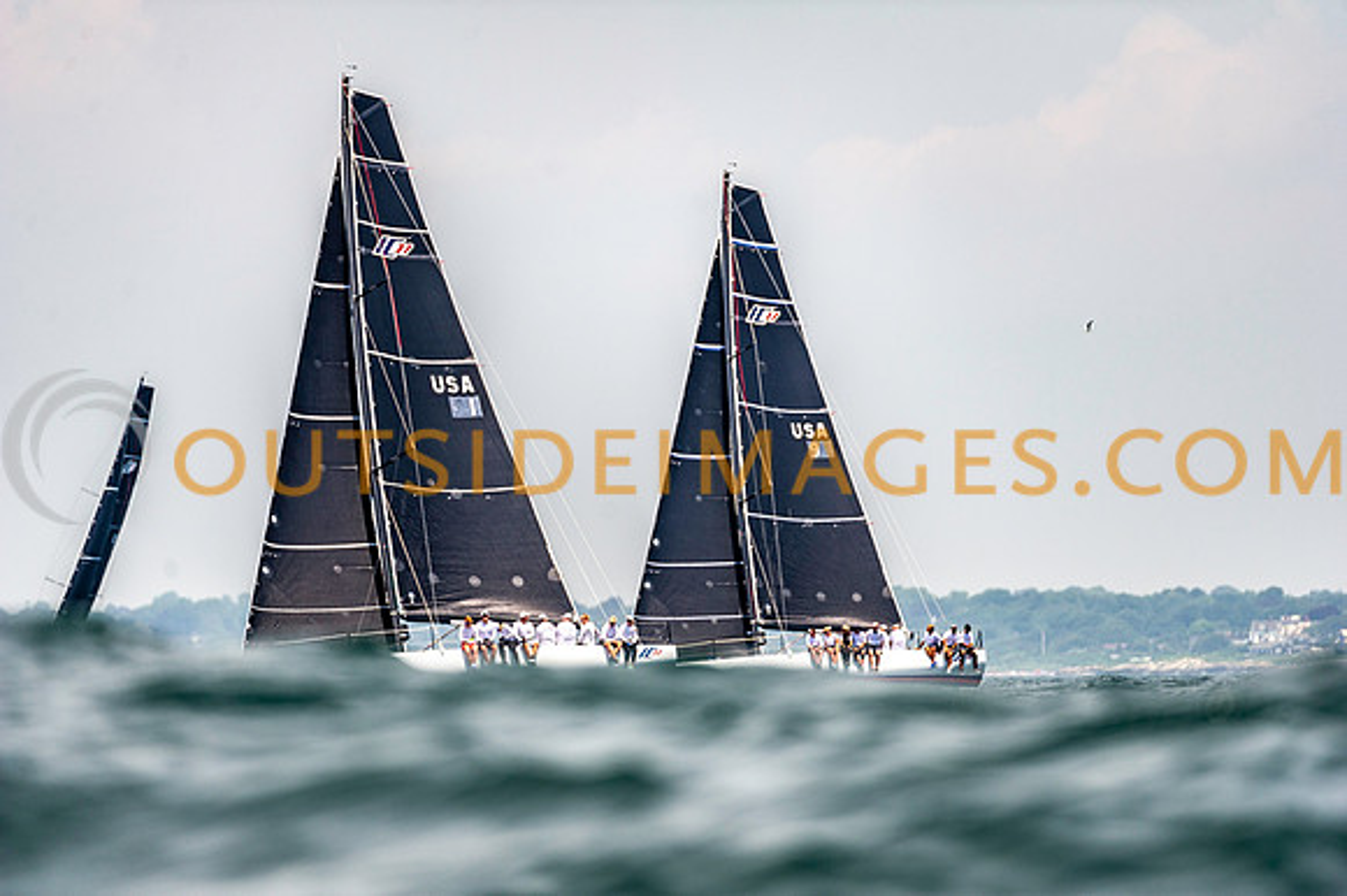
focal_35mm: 400
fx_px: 14958
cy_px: 448
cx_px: 674
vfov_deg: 3.4
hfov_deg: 5.2
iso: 400
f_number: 5
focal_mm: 400
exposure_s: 1/3200
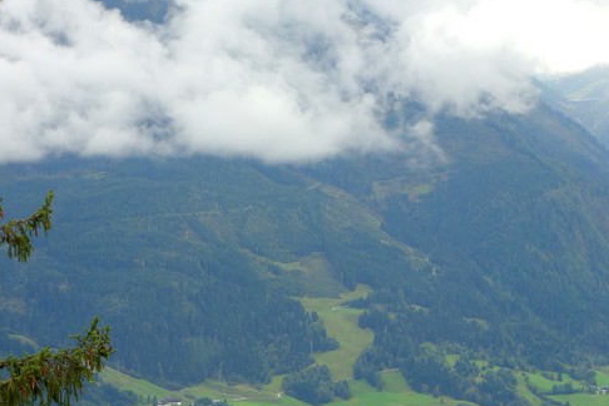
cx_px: 397
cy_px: 241
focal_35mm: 161
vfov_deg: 8.5
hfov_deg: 12.7
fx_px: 2723
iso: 125
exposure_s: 1/125
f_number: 5.6
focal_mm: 25.32
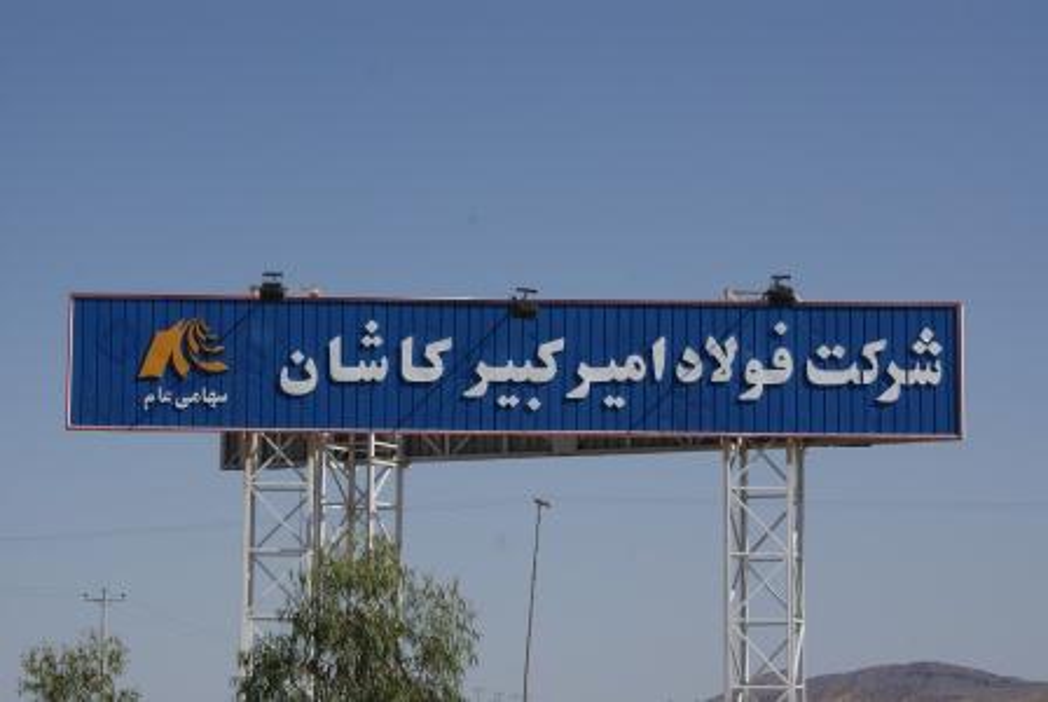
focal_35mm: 90
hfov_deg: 22.6
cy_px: 351
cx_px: 524
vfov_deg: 15.2
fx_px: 2623
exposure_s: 1/200
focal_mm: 60
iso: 100
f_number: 13
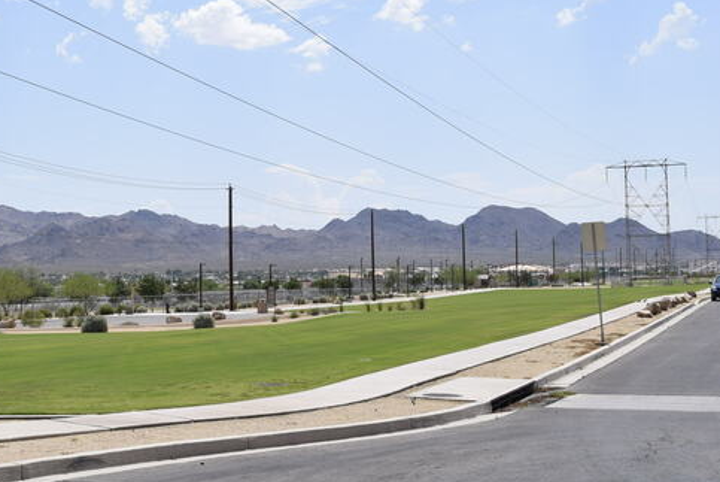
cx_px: 179
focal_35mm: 65
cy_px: 191
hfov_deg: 30.4
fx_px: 1301
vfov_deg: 20.9
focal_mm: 28
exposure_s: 1/500
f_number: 11
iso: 200
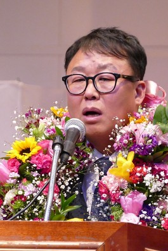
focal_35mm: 429
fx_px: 3000
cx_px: 104
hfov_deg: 3.2
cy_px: 126
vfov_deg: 4.8
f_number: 4
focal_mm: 103.71
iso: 2500
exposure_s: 1/125
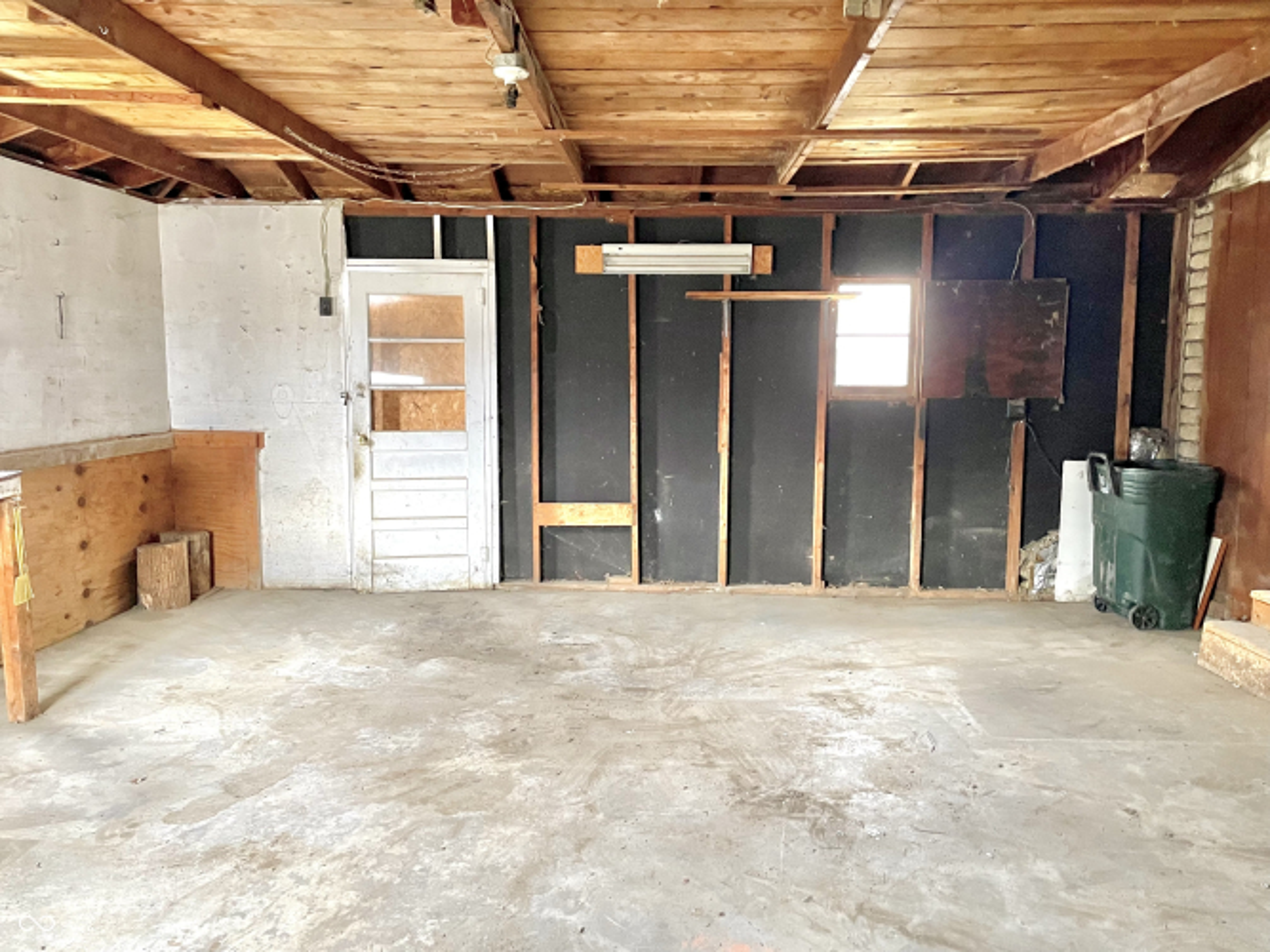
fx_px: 954
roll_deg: -1.0
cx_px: 635
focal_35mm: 26
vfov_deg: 53.0
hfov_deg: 67.3
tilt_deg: -7.0
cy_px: 476
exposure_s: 1/47
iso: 500
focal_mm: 4.2
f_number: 1.6
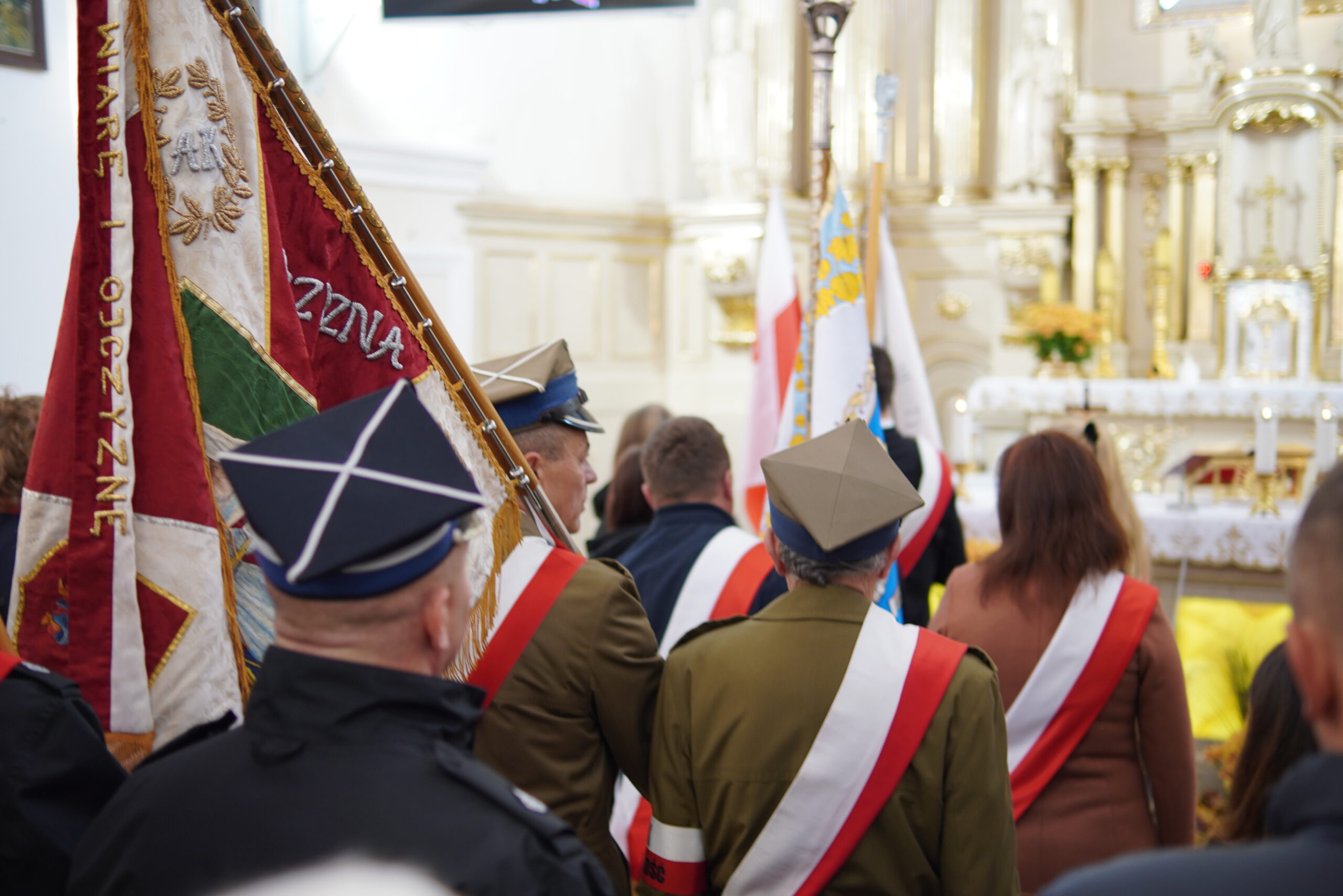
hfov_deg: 40.0
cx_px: 672
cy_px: 448
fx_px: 1847
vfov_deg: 27.3
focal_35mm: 50
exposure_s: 1/50
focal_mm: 33
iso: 160
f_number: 1.6
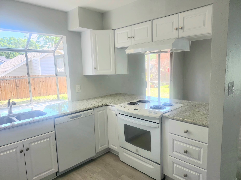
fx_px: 160
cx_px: 120
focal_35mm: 23
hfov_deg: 73.9
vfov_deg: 58.9
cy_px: 90
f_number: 1.8
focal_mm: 5.54
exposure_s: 1/182
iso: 40
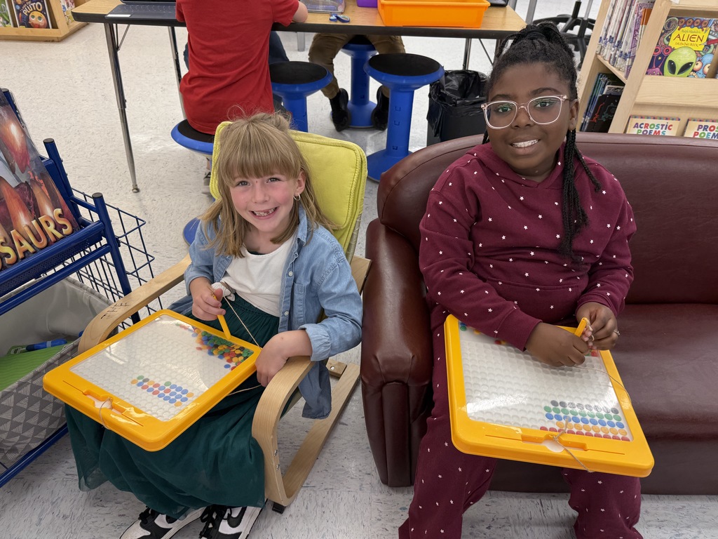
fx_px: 498
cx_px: 359
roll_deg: -2.6
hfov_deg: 71.6
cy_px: 270
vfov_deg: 56.8
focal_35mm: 24
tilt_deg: -39.4
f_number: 1.78
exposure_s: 1/144
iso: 64
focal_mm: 6.76
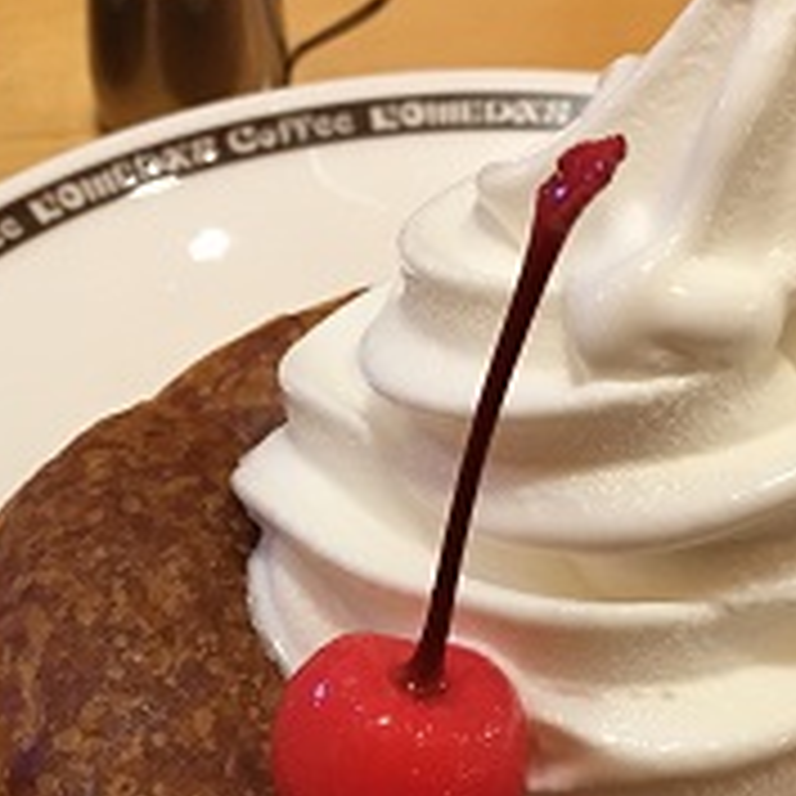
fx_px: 1821
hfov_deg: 24.6
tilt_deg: -50.0
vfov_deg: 24.3
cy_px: 614
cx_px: 310
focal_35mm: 70
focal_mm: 4.15
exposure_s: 1/30
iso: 125
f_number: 2.2
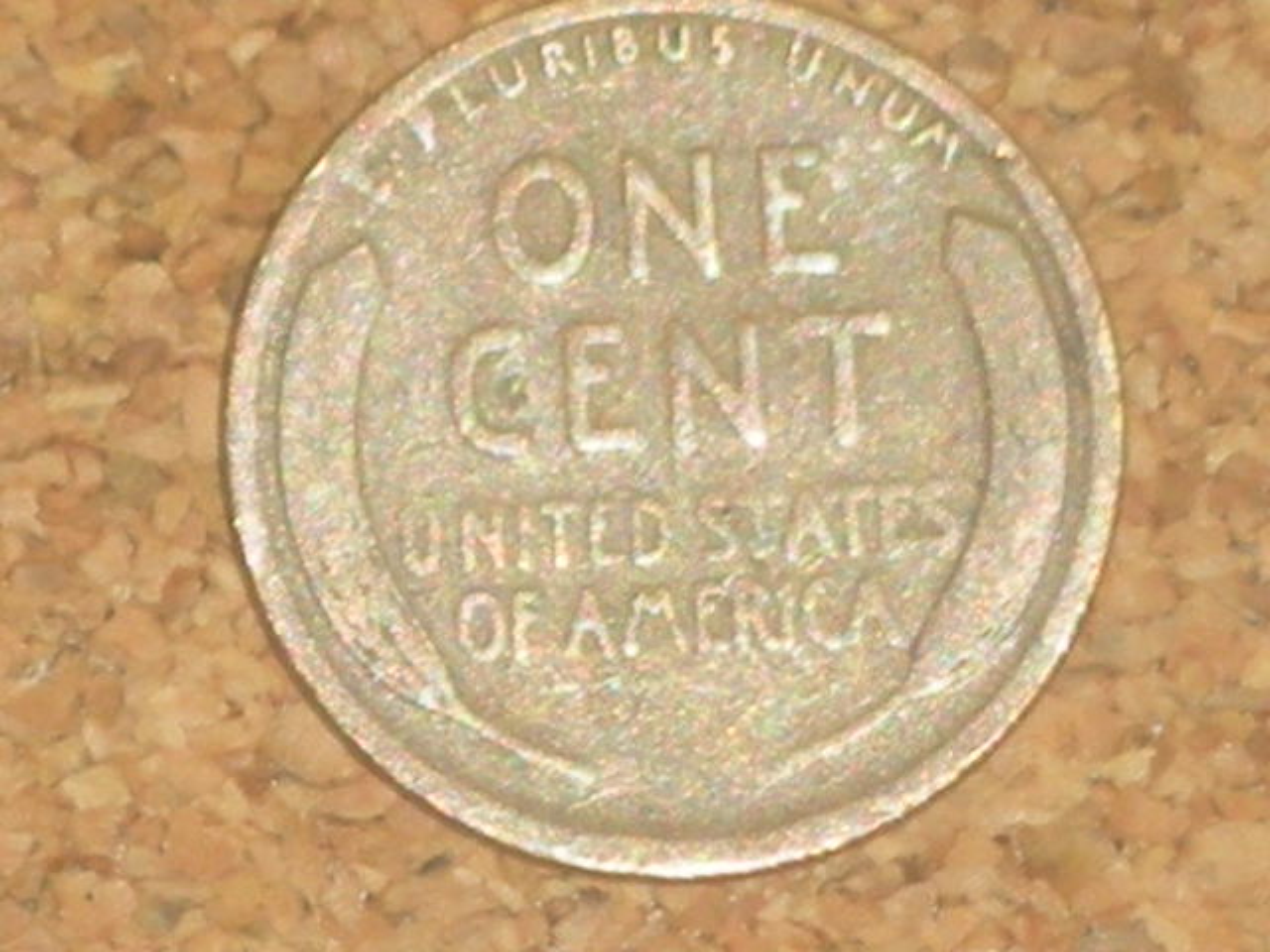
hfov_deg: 16.3
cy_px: 476
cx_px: 635
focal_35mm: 121
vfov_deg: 12.2
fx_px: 4439
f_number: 5.3
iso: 64
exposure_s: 1/125
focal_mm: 21.2
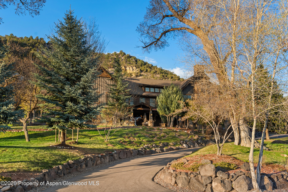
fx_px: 280
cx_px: 144
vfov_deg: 37.9
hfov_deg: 54.4
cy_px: 96
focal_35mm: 35
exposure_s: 1/100
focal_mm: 35
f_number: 7.1
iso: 250
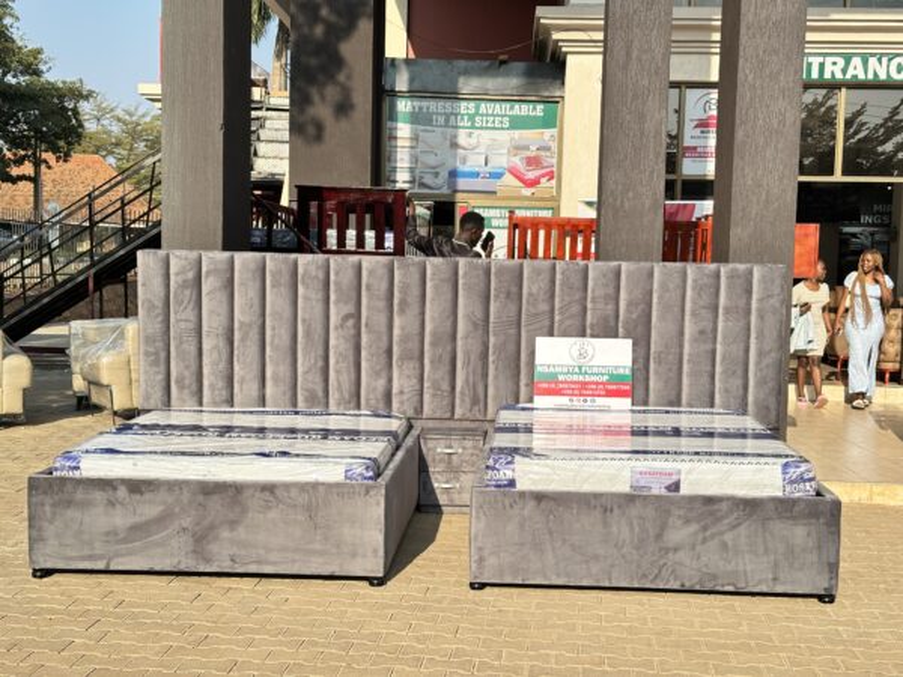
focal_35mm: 48
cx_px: 452
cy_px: 338
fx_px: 1252
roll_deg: -1.6
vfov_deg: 30.3
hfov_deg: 39.7
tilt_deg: -2.1
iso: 64
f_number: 1.78
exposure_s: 1/1565
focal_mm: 6.86
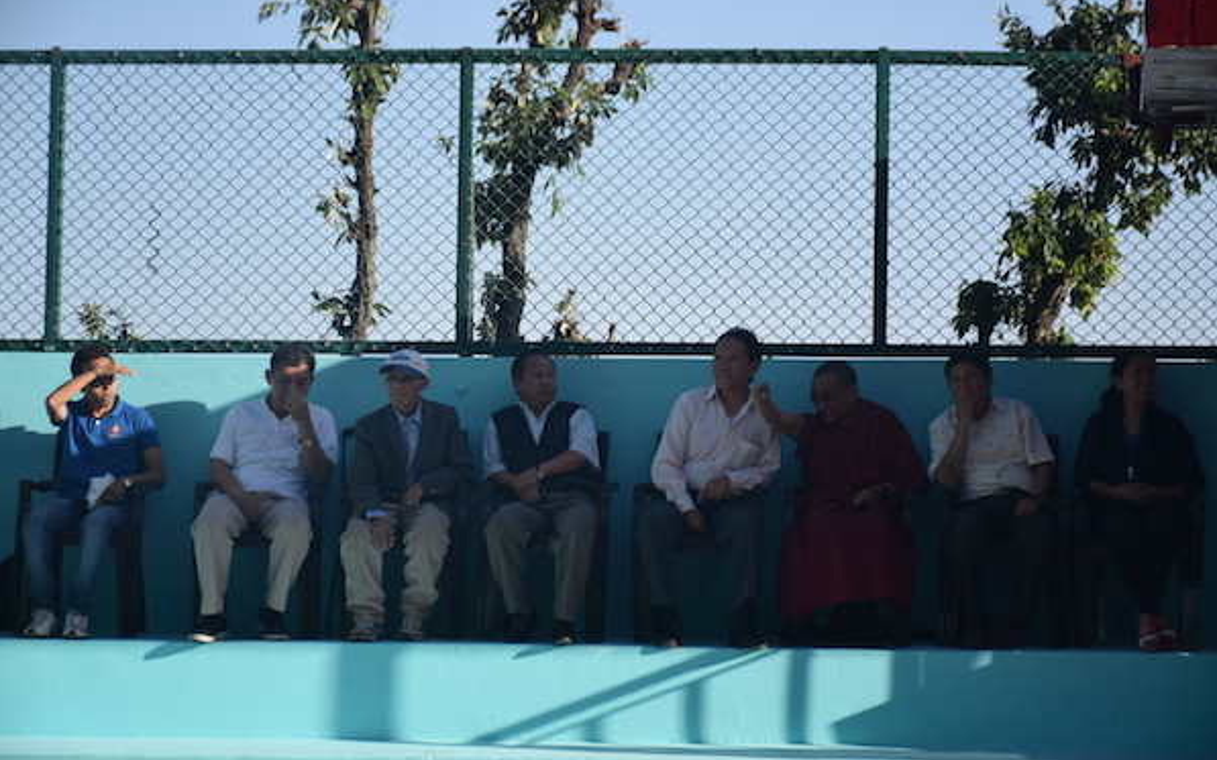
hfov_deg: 17.0
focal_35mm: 123
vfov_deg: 10.6
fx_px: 4079
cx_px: 610
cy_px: 401
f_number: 5.3
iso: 400
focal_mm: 80
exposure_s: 1/1250
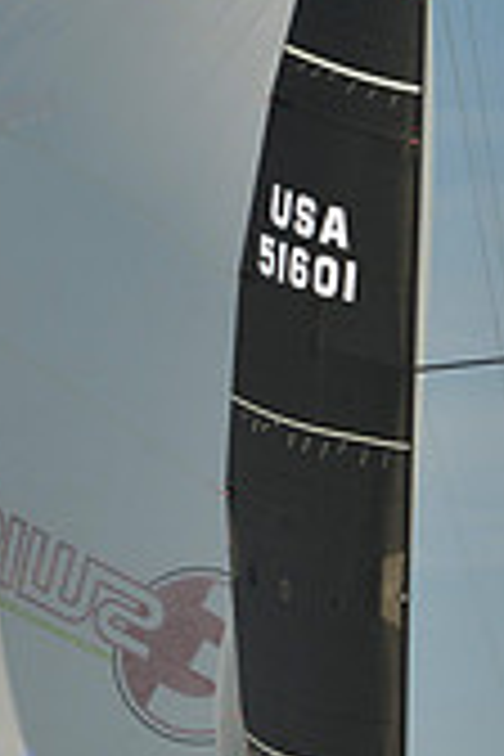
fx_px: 5082
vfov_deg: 8.5
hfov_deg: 5.7
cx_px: 295
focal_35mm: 242
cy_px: 338
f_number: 8
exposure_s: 1/1250
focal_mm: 70
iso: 200
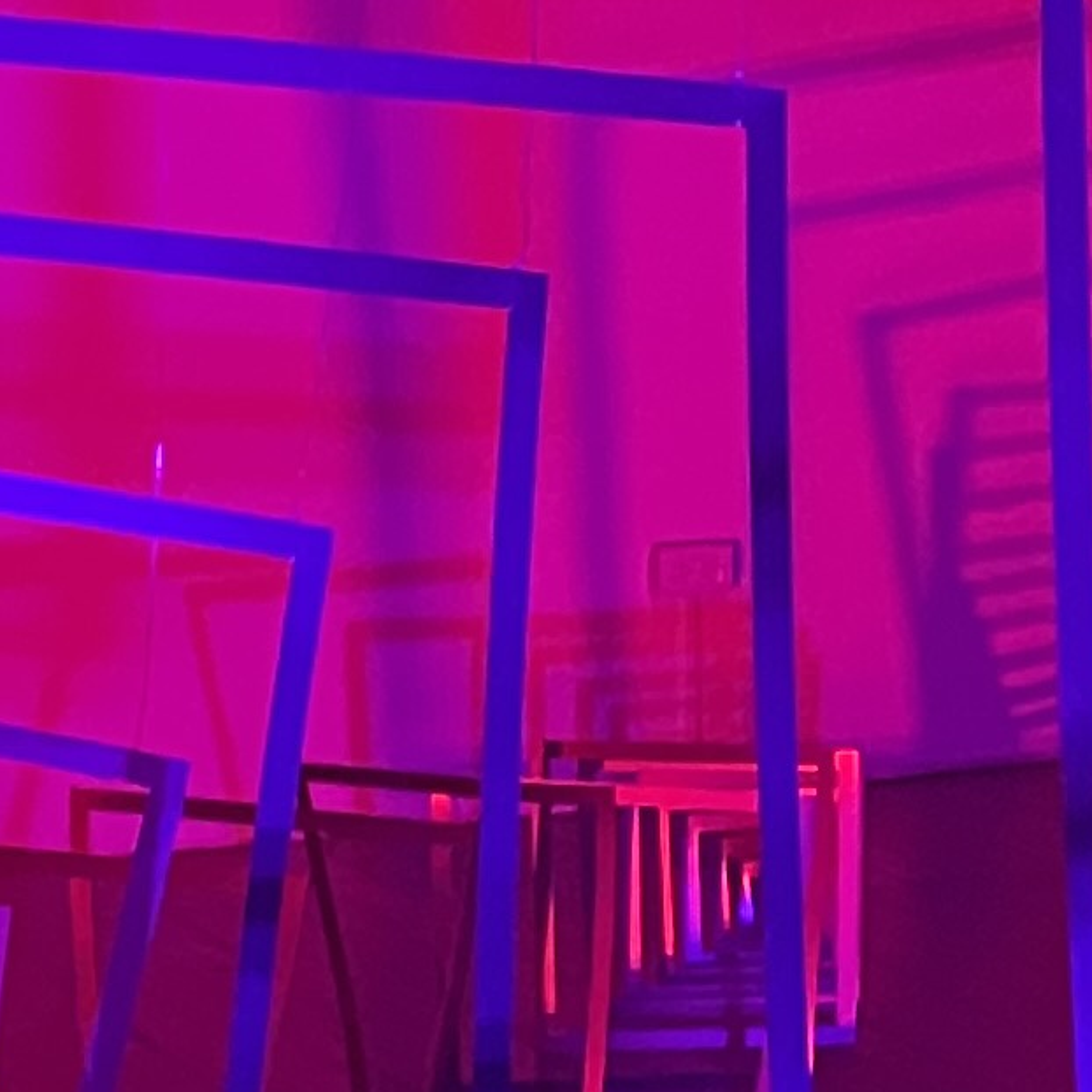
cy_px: 393
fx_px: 5318
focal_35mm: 149
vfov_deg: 11.7
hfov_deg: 11.3
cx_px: 1587
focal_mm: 4.2
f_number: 1.6
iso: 800
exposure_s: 1/29
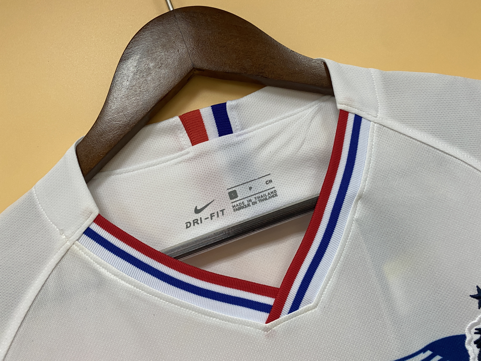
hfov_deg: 67.3
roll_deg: +20.2
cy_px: 180
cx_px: 240
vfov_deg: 53.1
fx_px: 361
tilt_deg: +3.6
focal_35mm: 26
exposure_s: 1/50
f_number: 1.8
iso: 125
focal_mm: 4.25
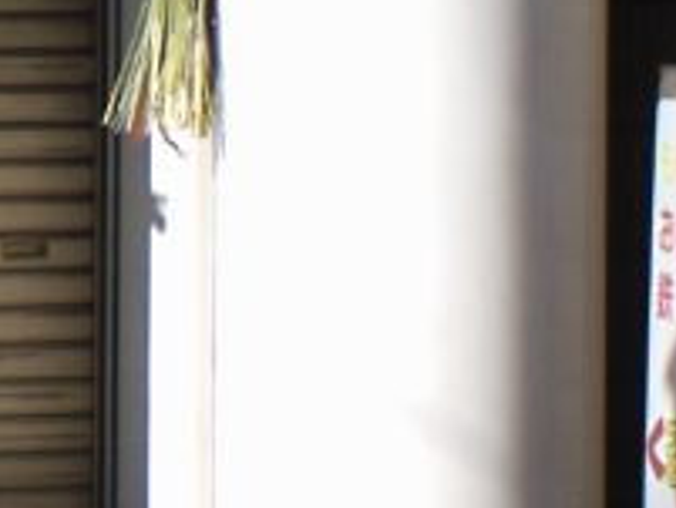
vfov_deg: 7.3
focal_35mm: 201
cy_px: -138
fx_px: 3928
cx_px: -965
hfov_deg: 8.9
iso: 100
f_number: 10
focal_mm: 28
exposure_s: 1/160
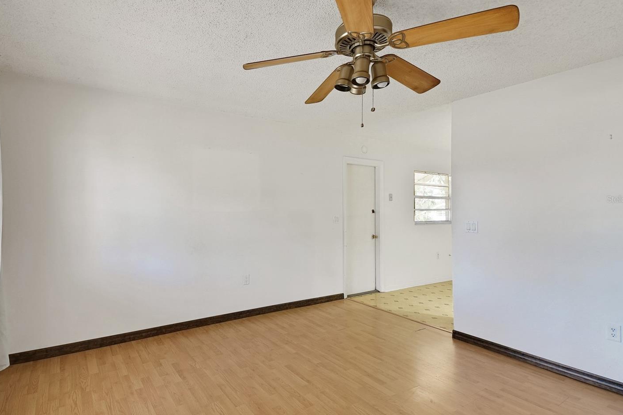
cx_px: 293
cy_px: 199
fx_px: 294
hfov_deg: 93.2
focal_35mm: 17
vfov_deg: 70.4
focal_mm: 10
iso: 1000
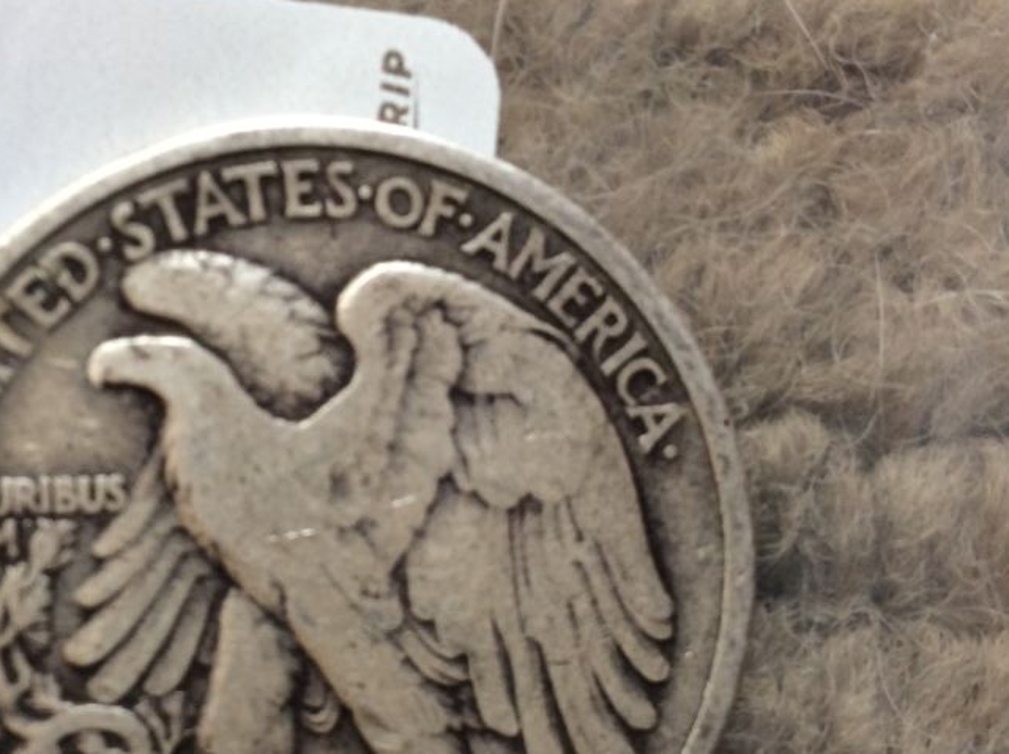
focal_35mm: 50
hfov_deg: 38.1
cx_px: 402
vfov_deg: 28.9
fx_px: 1455
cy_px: 498
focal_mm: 3.3
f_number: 2.4
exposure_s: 1/120
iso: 40
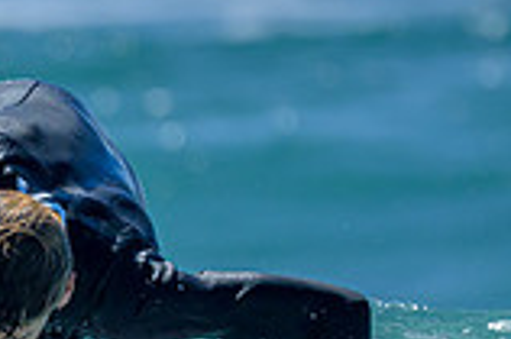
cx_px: 104
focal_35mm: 3340
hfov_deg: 0.6
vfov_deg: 0.4
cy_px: 408
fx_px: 47360
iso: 400
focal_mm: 800
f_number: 6.3
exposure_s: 1/2500
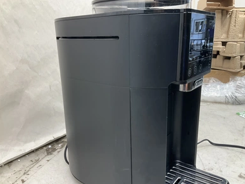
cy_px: 95
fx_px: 212
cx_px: 120
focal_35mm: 30
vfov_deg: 46.8
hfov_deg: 60.0
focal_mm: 3
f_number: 1.8
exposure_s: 1/60
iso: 50
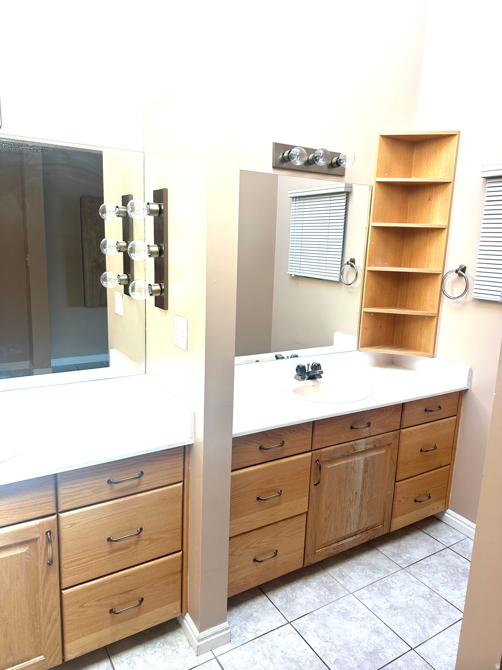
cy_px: 335
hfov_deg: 56.8
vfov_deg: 71.6
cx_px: 251
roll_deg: -2.2
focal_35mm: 24
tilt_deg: -10.1
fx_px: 464
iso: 64
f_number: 1.78
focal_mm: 6.86
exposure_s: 1/120
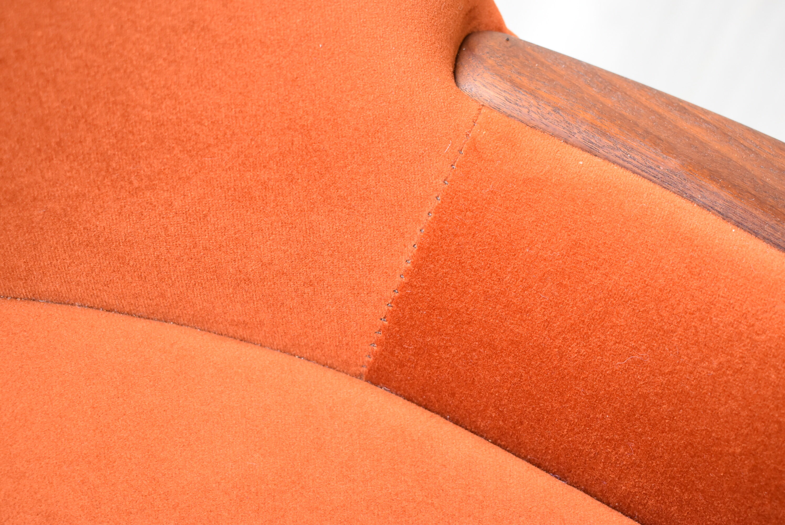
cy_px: 262
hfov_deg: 38.9
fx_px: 1113
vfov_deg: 26.5
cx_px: 392
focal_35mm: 51
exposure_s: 1/125
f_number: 4.5
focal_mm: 34
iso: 1250
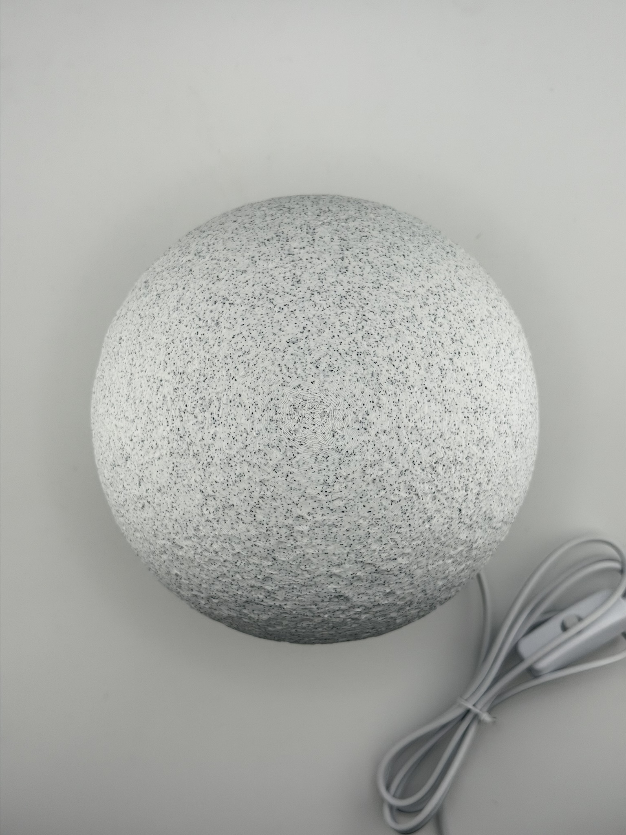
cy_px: 418
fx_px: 1157
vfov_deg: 39.7
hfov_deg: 30.3
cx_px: 313
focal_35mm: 48
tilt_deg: -88.1
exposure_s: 1/2976
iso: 64
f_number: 1.78
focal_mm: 6.76
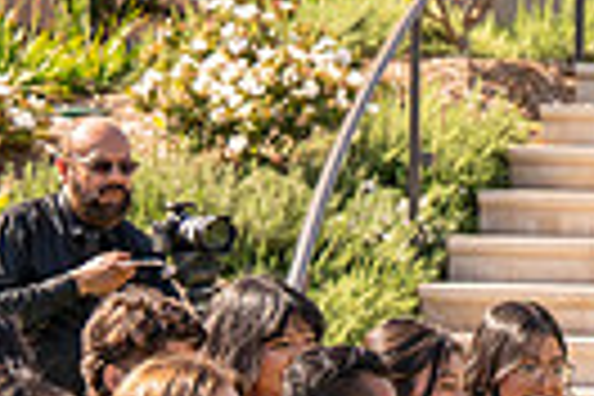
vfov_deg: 3.8
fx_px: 5940
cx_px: 1138
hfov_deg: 5.6
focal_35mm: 360
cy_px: 515
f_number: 4.5
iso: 200
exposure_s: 1/1000
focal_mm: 82
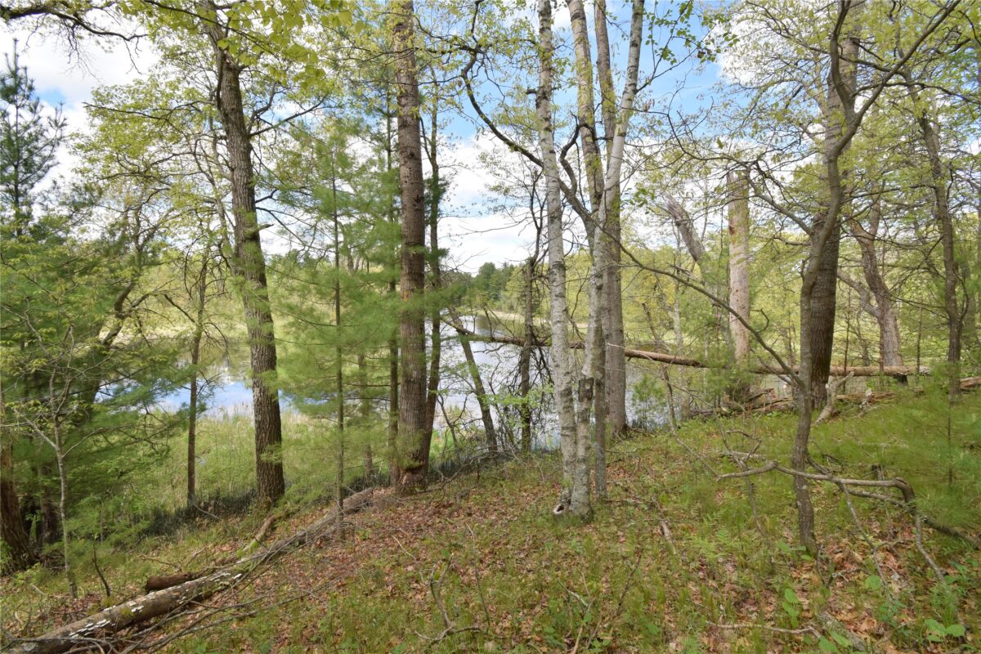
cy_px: 327
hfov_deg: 100.4
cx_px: 490
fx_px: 409
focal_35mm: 15
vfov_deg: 77.3
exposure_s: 1/200
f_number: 11
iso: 320
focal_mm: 10
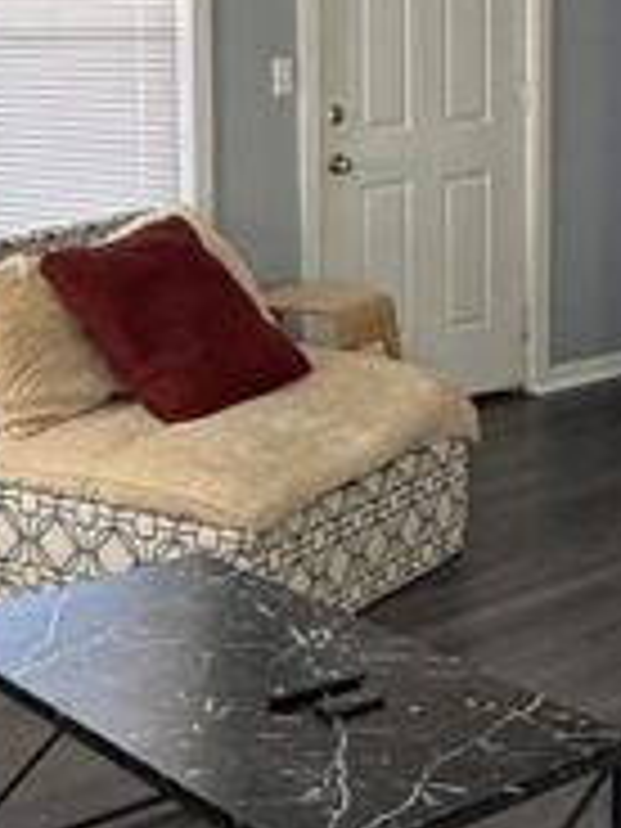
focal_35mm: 78
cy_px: 189
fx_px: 1866
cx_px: 436
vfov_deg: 24.7
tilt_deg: -7.2
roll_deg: +1.0
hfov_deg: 18.8
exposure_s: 1/60
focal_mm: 2.22
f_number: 2.2
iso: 200
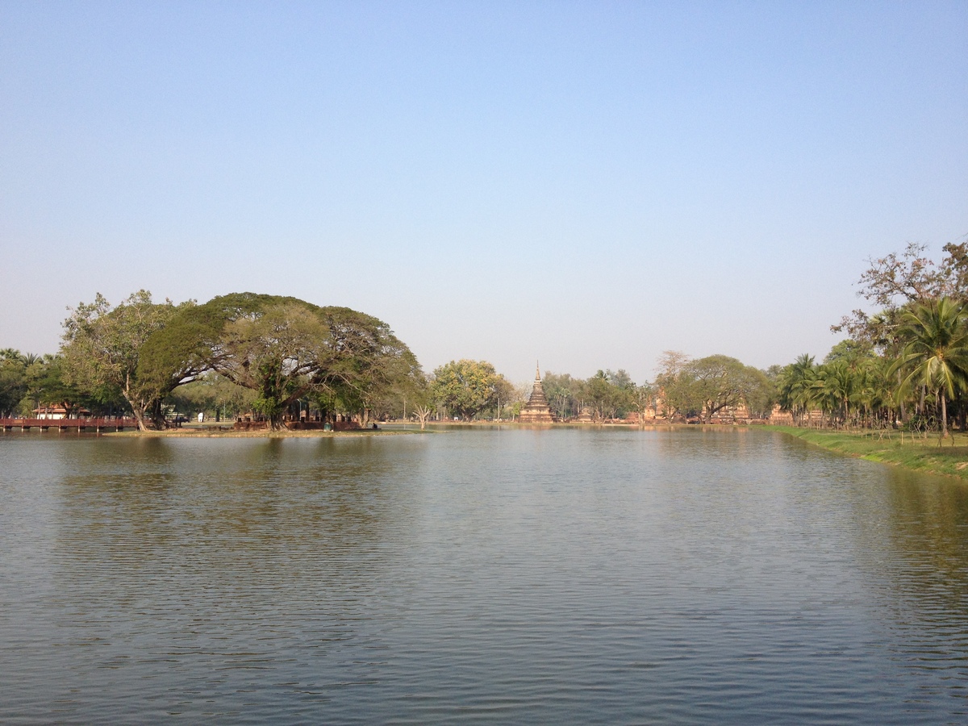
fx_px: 979
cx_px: 484
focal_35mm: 35
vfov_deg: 40.7
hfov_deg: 52.6
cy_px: 363
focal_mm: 4.28
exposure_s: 1/1042
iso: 50
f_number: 2.4
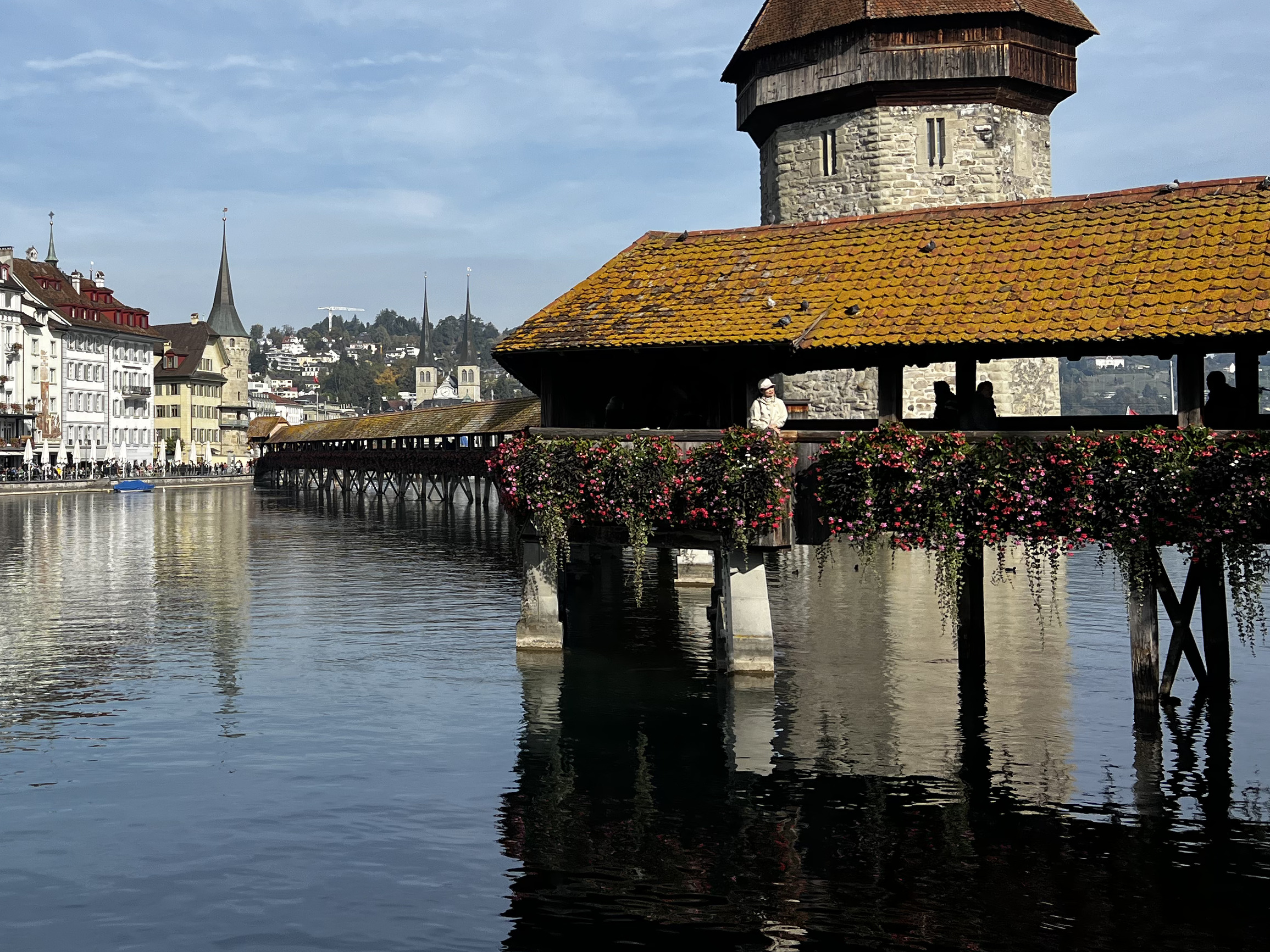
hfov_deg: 39.7
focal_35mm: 45
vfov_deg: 32.1
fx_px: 1651
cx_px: 185
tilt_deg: +2.6
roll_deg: +0.6
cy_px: 381
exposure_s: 1/5587
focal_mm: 5.7
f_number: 1.5
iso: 50
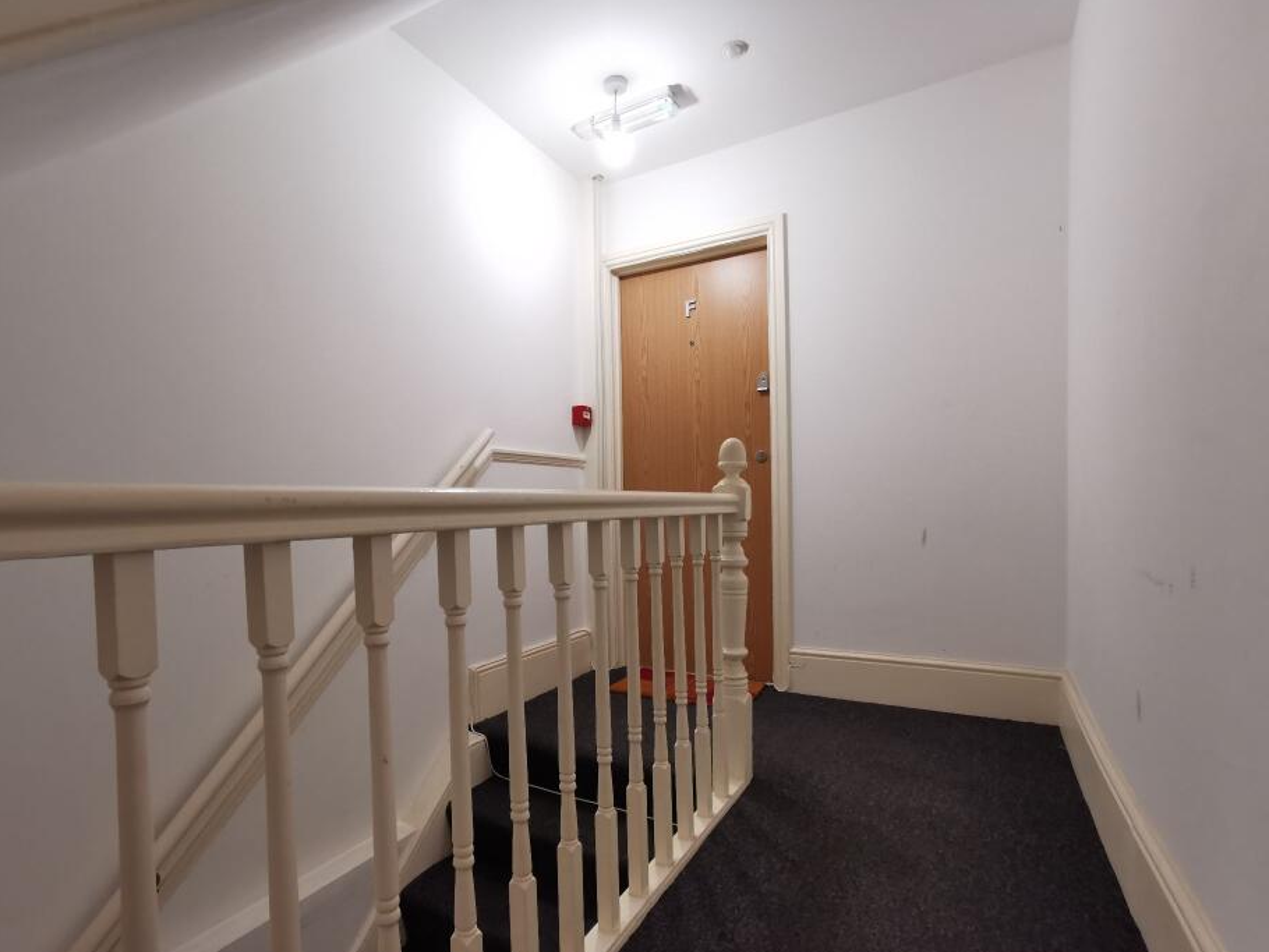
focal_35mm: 18
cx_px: 577
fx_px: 660
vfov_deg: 71.4
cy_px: 527
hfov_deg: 87.5
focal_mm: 2.35
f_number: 2.2
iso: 250
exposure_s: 1/33.3
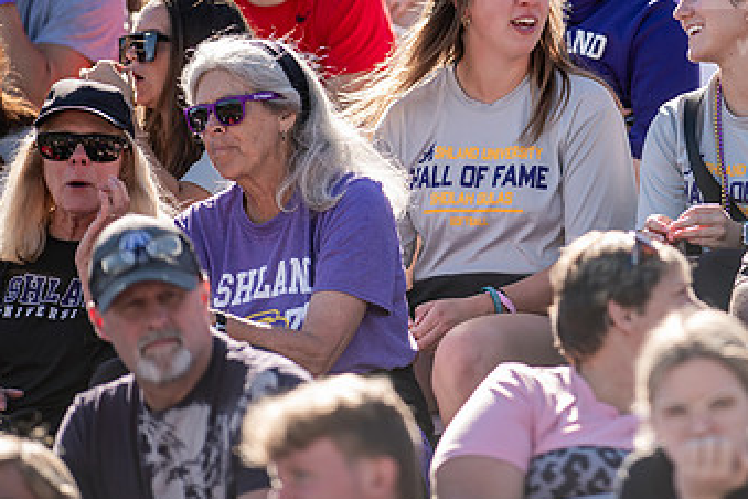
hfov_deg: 4.0
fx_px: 10679
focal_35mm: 514
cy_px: 92
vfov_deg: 2.7
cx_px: 635
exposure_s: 1/1000
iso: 200
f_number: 3.2
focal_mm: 300
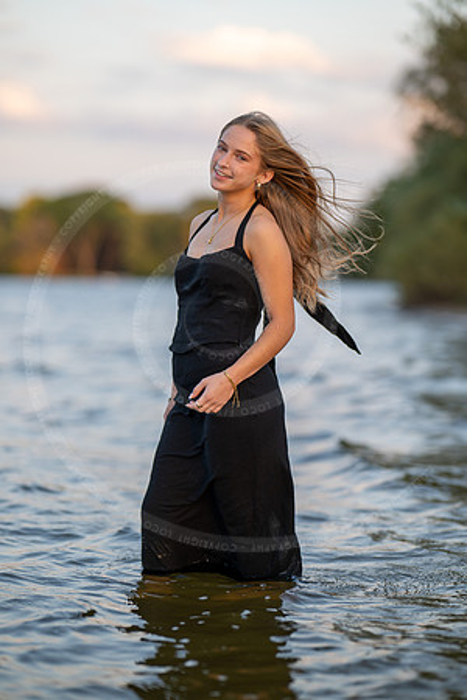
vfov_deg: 23.9
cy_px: 350
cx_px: 234
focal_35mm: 85
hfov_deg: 16.1
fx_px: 1654
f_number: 1.6
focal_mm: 85
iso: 125
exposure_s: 1/800
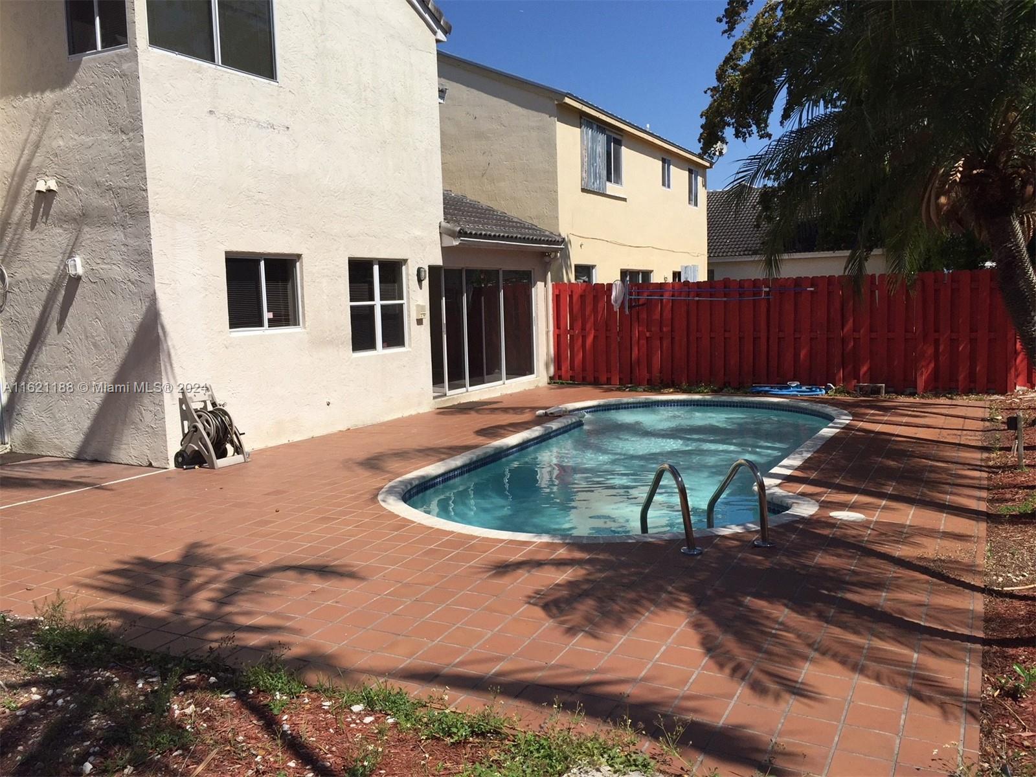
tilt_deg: -4.9
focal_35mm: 29
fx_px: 868
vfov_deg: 48.2
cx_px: 518
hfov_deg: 61.7
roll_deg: +0.5
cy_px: 388
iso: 32
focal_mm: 4.15
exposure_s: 1/4405
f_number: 2.2
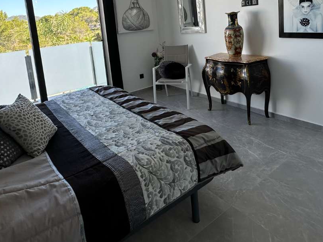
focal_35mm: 26
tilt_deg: -6.0
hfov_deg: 67.3
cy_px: 51
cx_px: 155
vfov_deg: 50.1
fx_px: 243
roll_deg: +5.1
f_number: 2.2
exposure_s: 1/262
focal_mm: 2.22
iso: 40
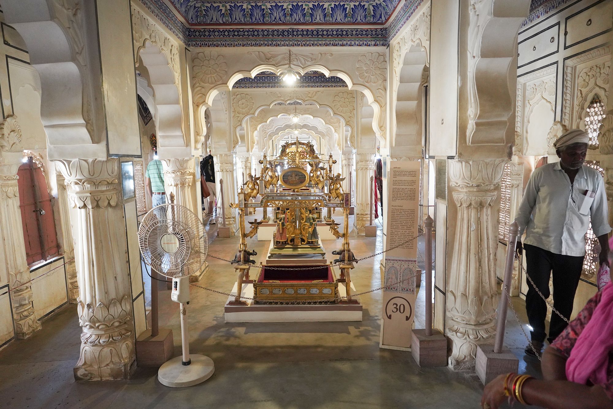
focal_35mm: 24
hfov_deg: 73.7
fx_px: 409
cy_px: 204
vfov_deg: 53.1
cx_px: 306
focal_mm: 24
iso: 3200
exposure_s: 1/80
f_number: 3.5
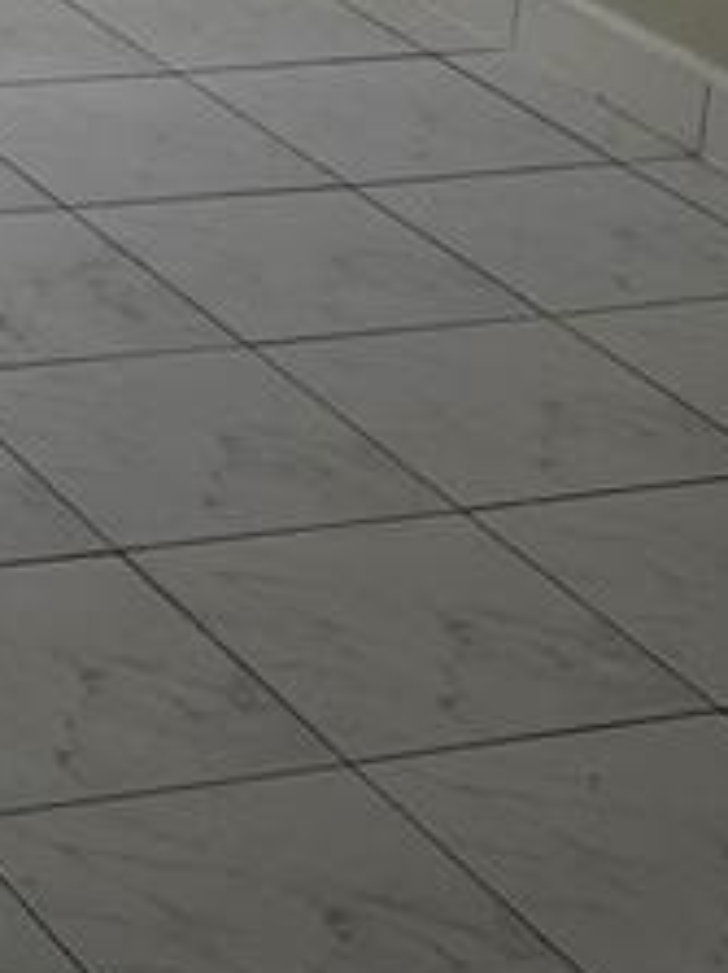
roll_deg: -2.1
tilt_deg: -10.3
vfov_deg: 14.2
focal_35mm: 129
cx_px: -776
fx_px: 3621
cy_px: -541
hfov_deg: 10.5
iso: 160
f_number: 1.78
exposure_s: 1/60
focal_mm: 6.76
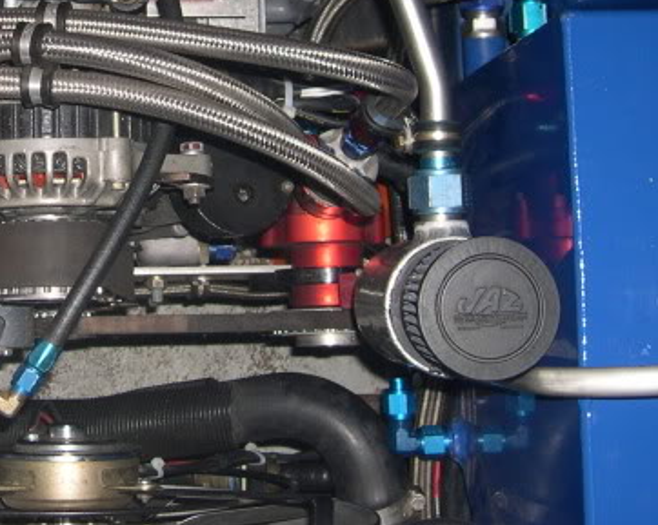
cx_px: 84
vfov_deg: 18.4
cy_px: 54
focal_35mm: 82
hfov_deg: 22.8
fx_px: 1596
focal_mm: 8
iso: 100
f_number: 2.8
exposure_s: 1/60
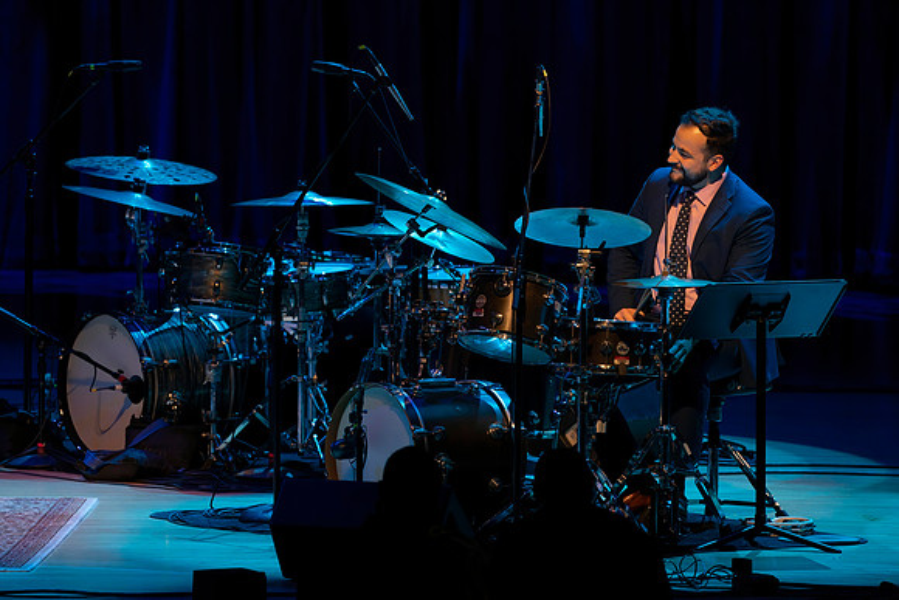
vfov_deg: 3.4
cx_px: 450
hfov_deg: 5.2
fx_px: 9991
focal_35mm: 400
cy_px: 300
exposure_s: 1/250
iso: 2500
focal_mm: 400
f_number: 5.6
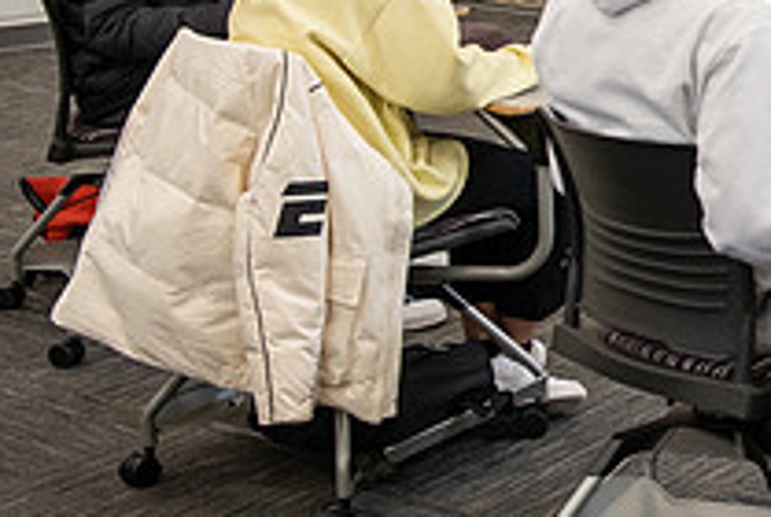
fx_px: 2080
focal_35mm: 97
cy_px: -17
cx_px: 1018
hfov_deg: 19.3
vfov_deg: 13.9
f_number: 3.5
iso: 800
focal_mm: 35
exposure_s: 1/100
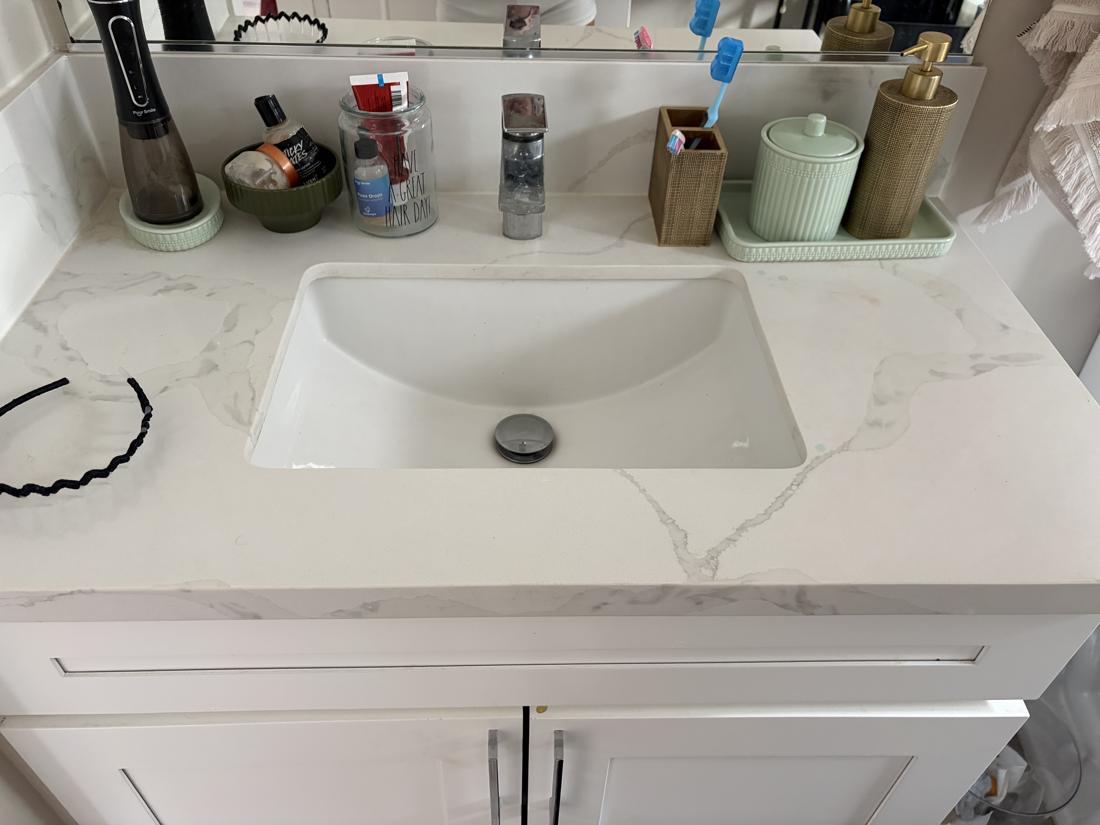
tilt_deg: -43.1
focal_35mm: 26
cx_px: 550
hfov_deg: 67.3
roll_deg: -1.0
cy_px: 412
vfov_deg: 53.1
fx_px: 826
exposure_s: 1/60
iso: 320
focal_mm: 5.96
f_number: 1.6
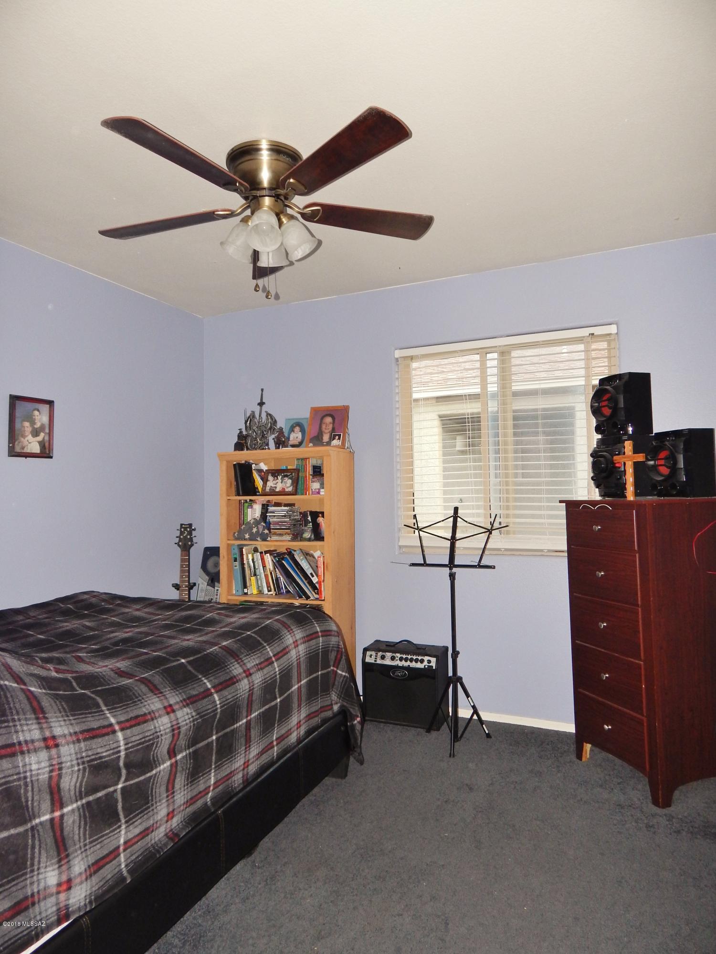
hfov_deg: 58.9
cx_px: 358
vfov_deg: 73.9
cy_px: 477
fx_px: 634
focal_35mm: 23
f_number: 3
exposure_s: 1/30
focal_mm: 4
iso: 200
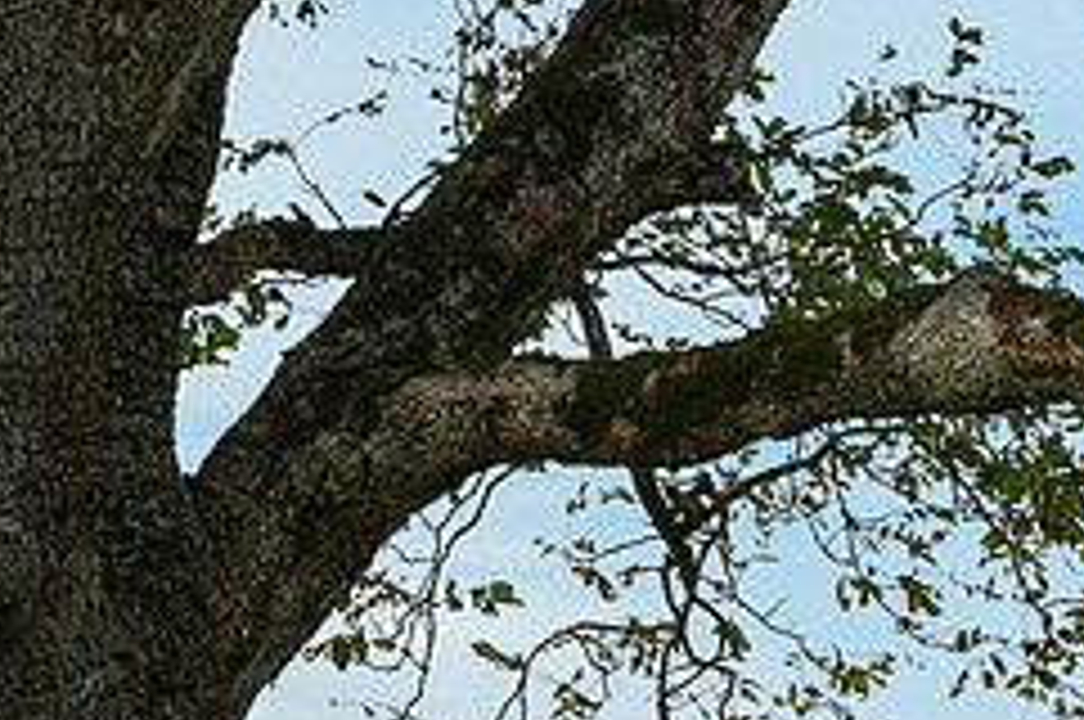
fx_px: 8510
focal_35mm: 283
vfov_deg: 4.8
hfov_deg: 7.3
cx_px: 896
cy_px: 901
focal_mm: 104
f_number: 6.3
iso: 400
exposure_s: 1/500
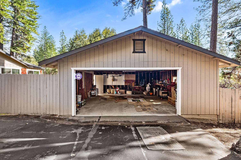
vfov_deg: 73.7
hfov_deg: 96.7
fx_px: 107
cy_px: 80
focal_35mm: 16
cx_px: 120
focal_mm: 16
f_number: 4
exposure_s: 1/100
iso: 100
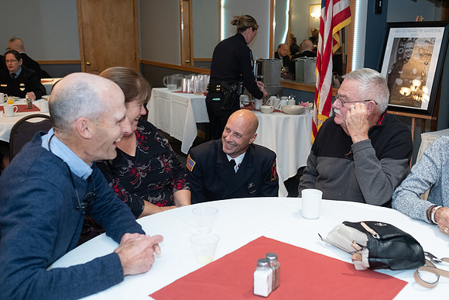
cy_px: 150
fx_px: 464
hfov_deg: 51.6
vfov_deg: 35.8
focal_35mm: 37
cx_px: 239
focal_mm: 23
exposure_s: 1/125
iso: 1600
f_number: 2.8
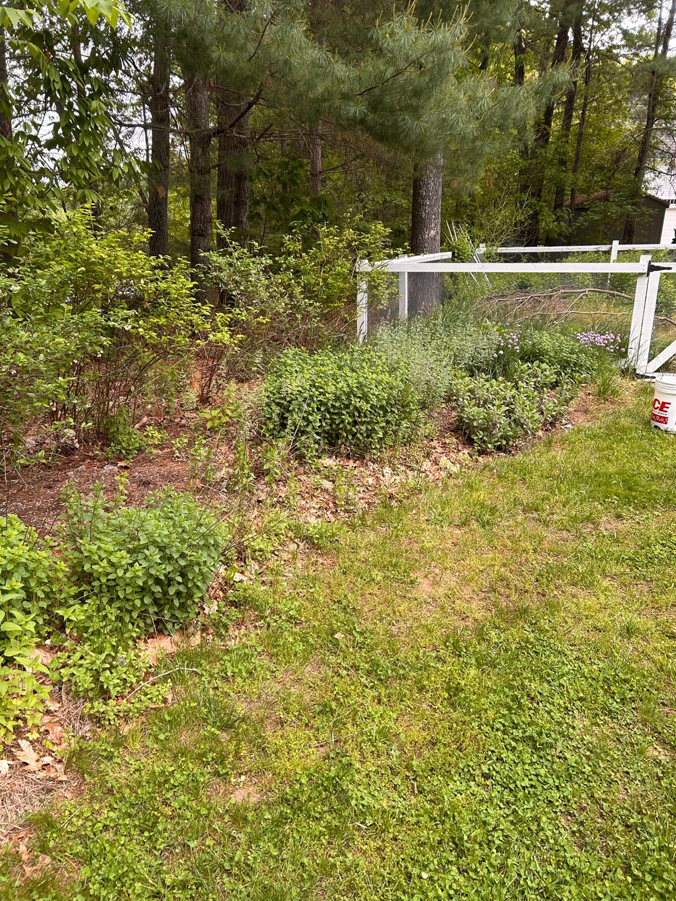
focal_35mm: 26
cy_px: 450
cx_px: 338
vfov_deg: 67.3
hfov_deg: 53.1
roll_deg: +1.9
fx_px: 677
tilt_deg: -17.9
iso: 40
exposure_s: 1/246
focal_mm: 5.7
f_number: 1.5
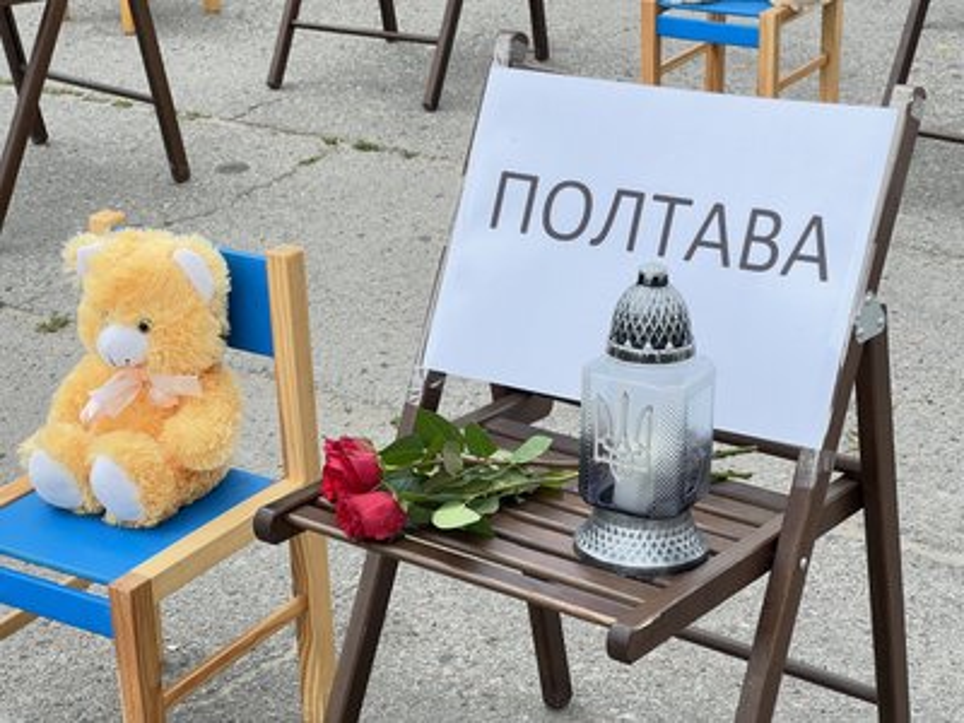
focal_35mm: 77
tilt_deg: -22.4
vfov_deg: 19.1
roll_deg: +2.3
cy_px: 362
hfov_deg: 25.3
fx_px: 2144
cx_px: 482
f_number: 2.8
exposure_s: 1/99
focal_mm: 9
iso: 40
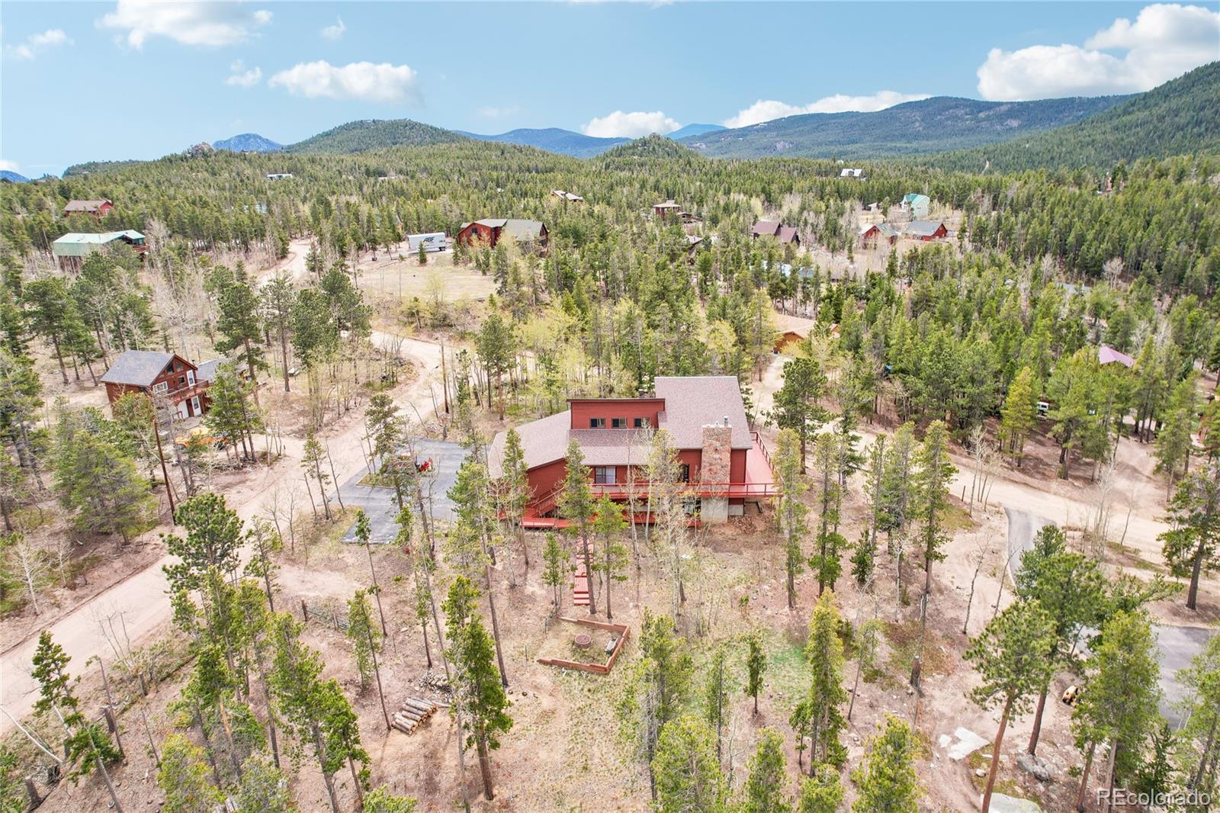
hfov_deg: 78.6
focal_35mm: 22
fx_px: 745
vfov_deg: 57.2
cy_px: 406
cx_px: 610
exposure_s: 1/400
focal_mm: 8.4
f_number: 2.8
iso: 150
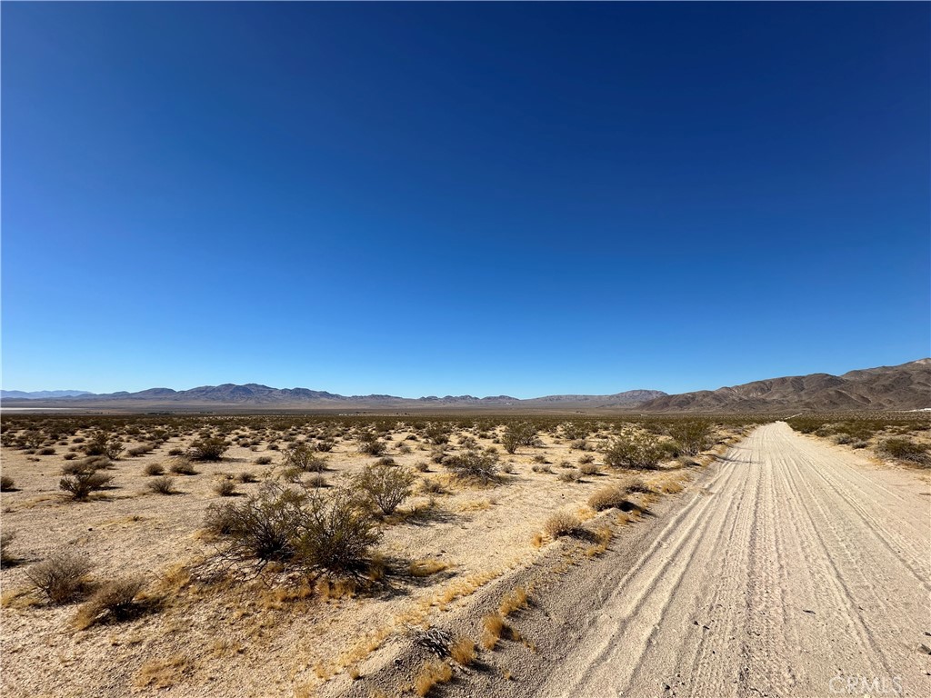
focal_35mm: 14
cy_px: 349
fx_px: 377
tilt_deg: +10.3
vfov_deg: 85.7
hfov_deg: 102.1
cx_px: 466
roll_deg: -0.5
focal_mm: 2.22
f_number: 2.2
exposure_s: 1/3040
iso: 40
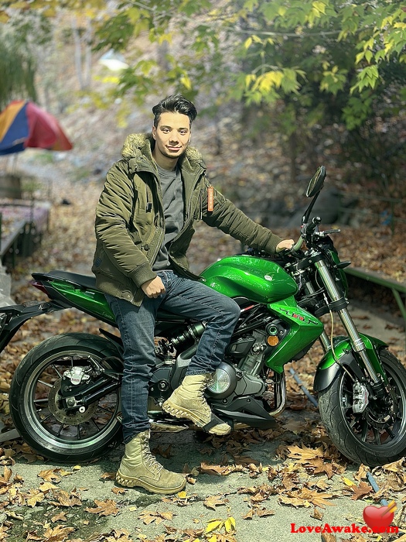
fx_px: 751
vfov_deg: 39.7
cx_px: 203
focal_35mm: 48
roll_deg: -0.3
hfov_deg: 30.3
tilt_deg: -7.2
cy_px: 271
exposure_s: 1/50
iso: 200
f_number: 1.78
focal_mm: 6.86
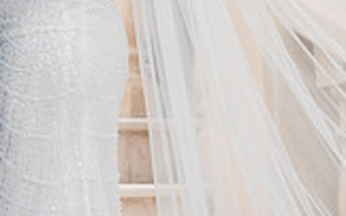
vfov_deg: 7.1
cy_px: -126
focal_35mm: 182
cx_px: -117
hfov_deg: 11.2
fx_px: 1715
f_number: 2.8
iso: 160
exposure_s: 1/500
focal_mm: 50
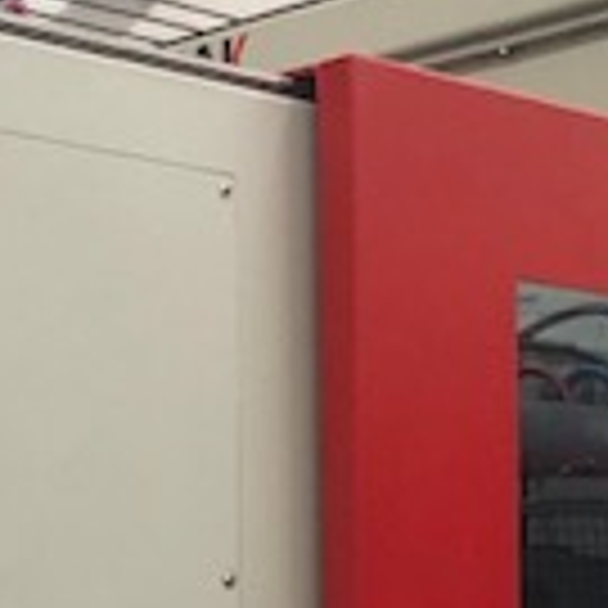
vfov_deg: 14.6
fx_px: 2325
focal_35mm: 117
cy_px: 667
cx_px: 306
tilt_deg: -0.8
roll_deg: -0.1
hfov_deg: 14.9
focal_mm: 4
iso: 32
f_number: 1.8
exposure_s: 1/33
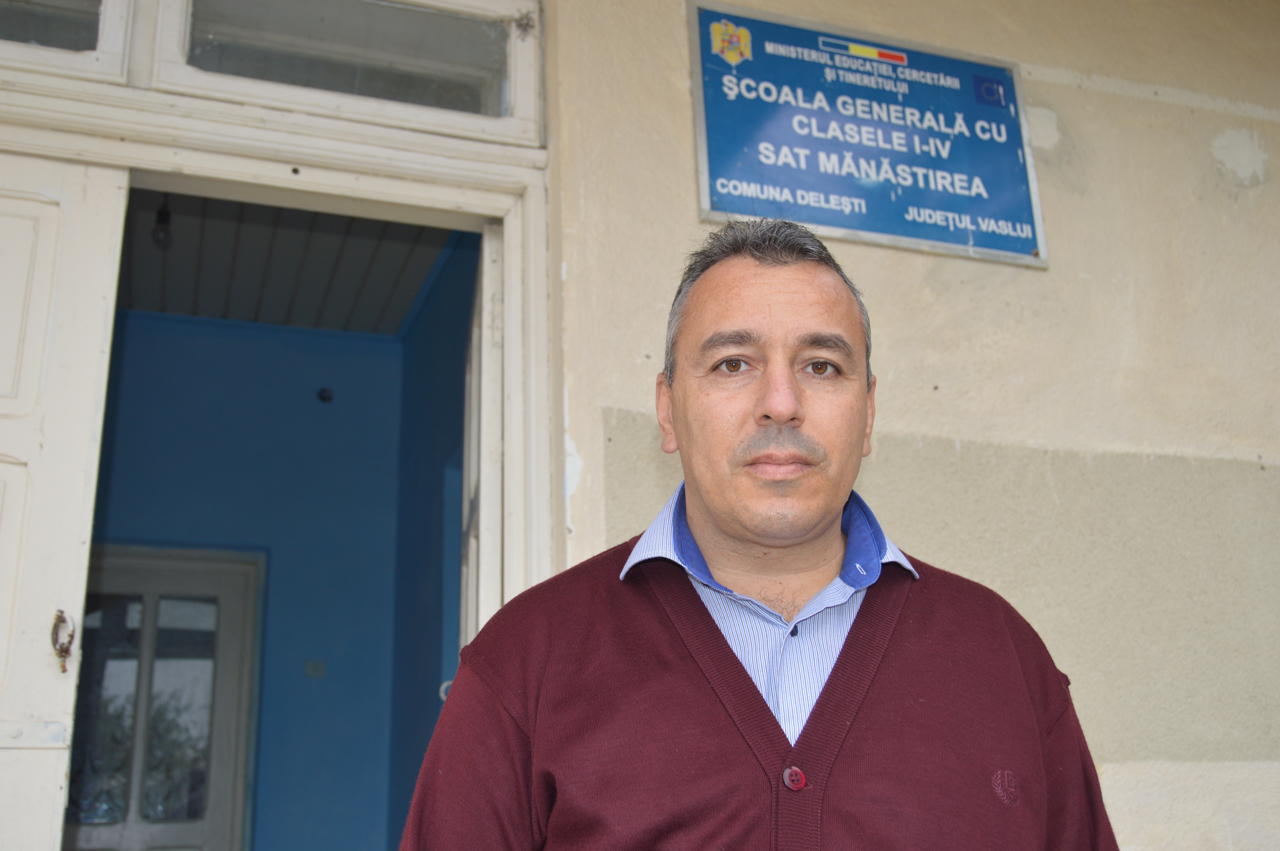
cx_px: 640
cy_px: 426
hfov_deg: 53.2
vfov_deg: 36.8
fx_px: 1279
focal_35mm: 36
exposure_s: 1/125
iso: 125
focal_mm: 24
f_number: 4
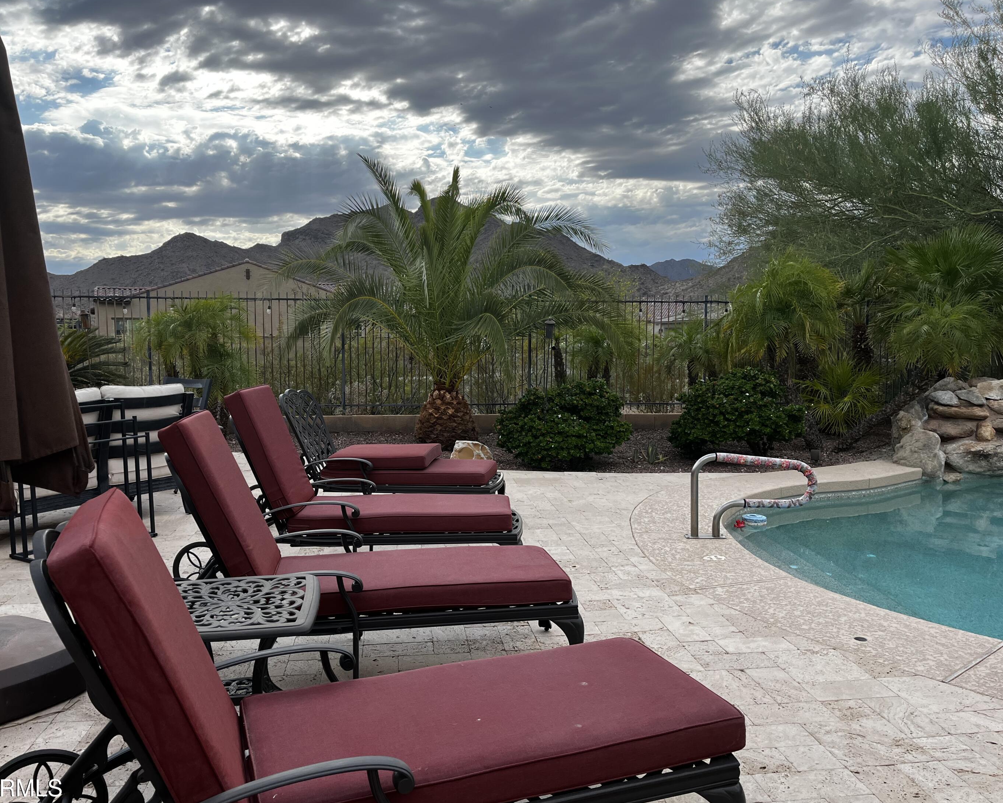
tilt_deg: -6.7
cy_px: 411
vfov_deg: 51.5
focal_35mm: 28
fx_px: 831
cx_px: 476
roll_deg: +0.0
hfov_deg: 62.2
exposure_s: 1/2309
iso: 50
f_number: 1.6
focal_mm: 5.1
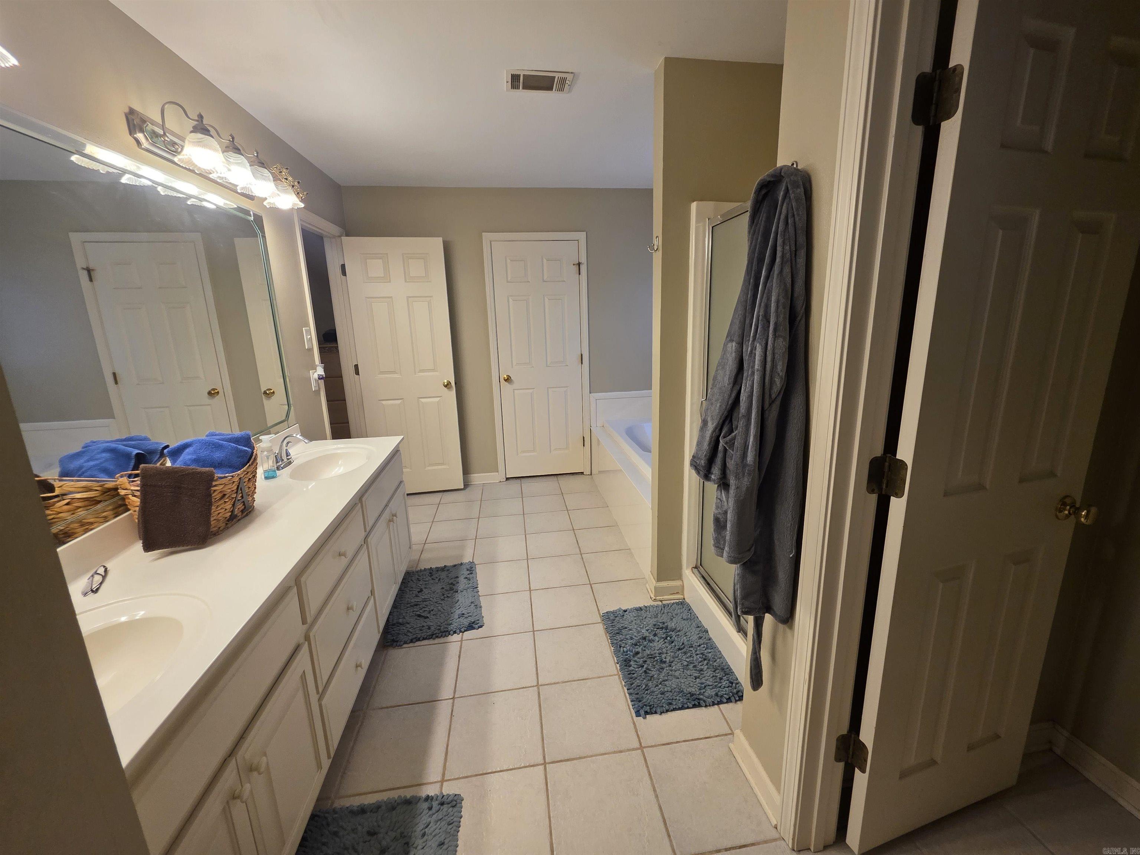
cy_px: 428
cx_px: 570
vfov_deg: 89.9
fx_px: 428
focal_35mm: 13
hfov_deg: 106.2
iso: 160
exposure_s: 1/120
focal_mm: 2.2
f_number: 1.9
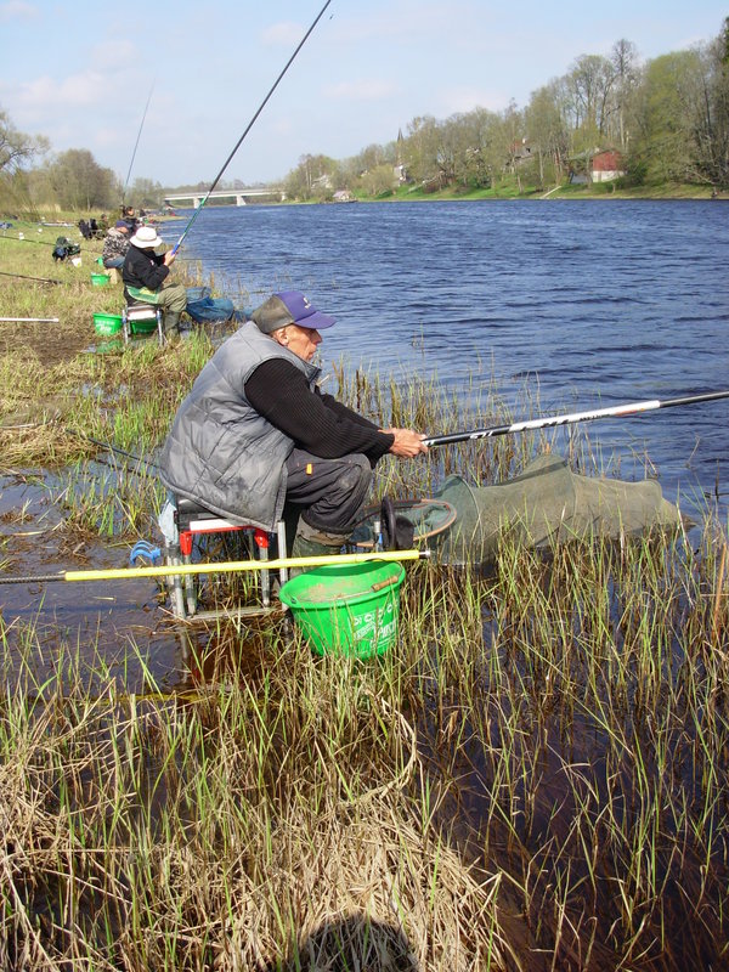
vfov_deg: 49.0
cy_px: 486
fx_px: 1067
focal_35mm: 38
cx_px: 364
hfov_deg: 37.7
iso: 50
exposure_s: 1/745
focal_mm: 6.3
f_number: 2.9
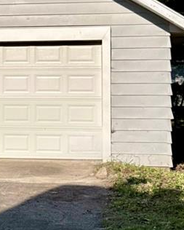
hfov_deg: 13.2
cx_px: -22
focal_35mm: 114
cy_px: 57
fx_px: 776
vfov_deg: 16.8
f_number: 1.78
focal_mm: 6.76
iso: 64
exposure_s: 1/7874
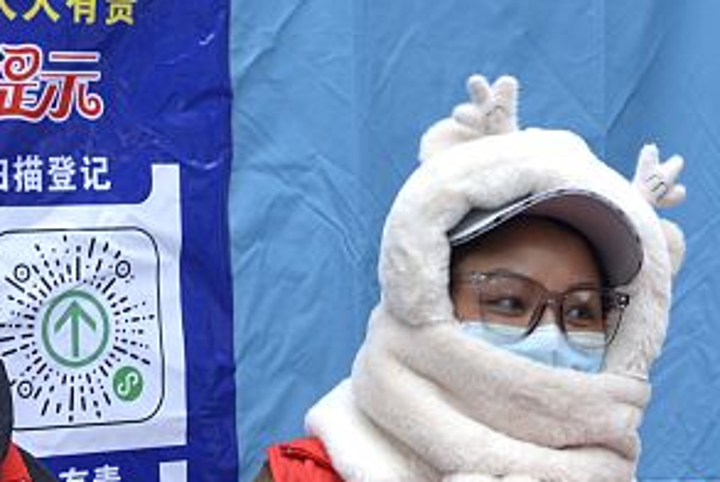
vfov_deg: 10.2
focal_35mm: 131
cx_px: 587
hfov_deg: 15.5
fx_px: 2623
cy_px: 665
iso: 200
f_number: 8
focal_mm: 32
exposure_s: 1/60
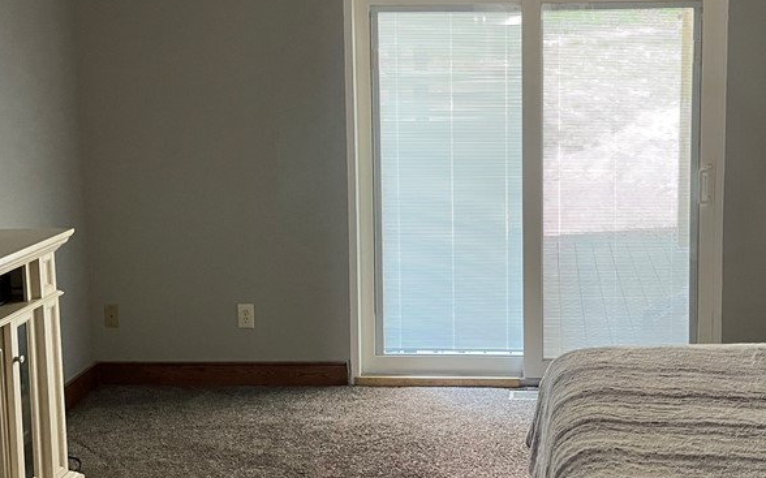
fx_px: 1002
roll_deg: -0.3
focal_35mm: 48
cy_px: 148
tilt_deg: -7.7
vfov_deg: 26.6
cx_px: 474
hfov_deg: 41.6
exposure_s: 1/60
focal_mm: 5.1
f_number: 1.6
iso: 320
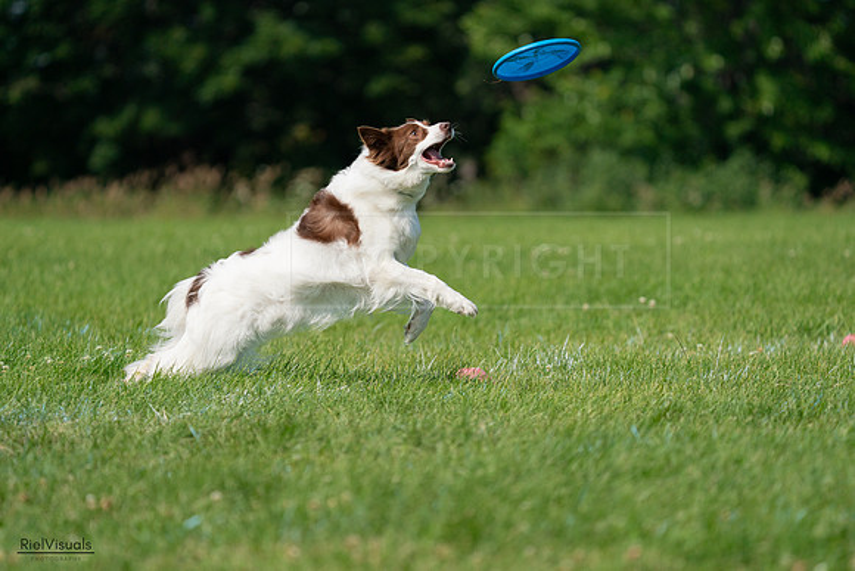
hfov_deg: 7.2
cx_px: 428
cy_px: 286
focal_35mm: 286
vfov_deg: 4.8
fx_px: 6794
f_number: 5.6
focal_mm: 286
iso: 400
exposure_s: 1/4000
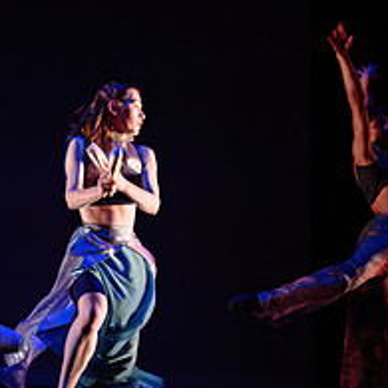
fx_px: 786
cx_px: 84
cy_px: 295
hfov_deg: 27.2
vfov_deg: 27.3
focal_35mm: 62
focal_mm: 24
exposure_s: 1/400
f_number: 1.4
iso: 1000
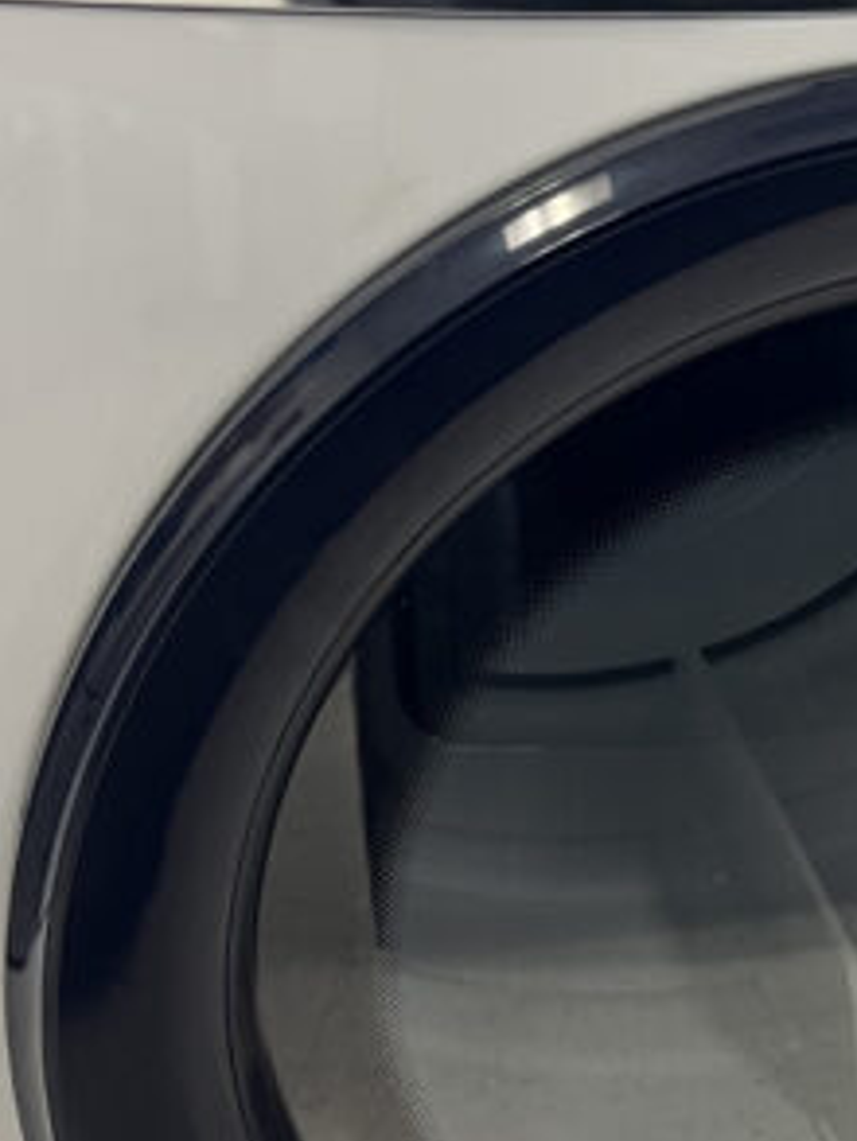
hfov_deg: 20.0
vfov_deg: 27.4
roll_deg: -1.2
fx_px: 2342
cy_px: 643
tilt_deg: -23.7
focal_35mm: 71
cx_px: 884
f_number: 1.5
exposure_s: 1/65
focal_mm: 5.7
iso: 125
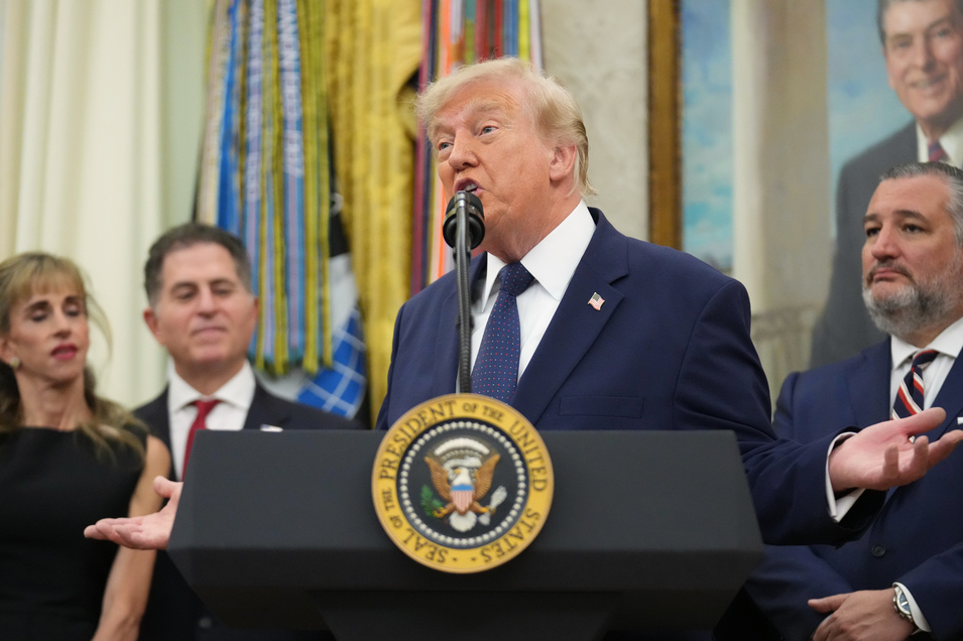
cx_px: 474
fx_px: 3155
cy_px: 325
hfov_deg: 17.4
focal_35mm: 118
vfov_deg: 11.6
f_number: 2.8
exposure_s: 1/500
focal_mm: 110
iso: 6400
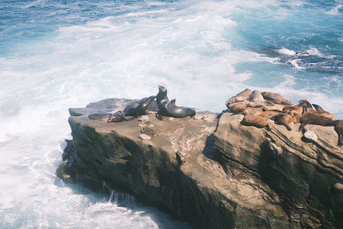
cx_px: 172
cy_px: 114
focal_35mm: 68
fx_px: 648
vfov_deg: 20.0
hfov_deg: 29.7
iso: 320
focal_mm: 45
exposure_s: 1/1000
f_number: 5.6
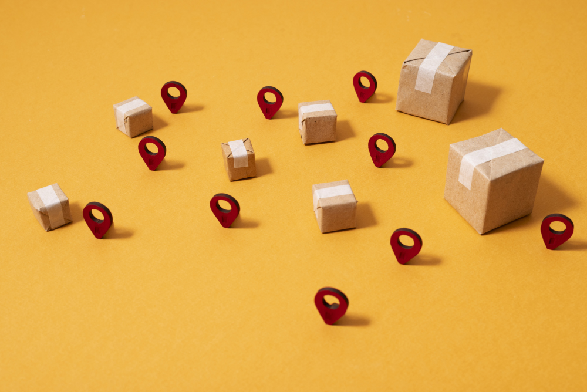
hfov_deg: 39.6
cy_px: 196
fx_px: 816
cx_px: 294
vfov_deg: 27.0
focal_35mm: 50
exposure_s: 1/125
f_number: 10
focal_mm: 50
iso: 200
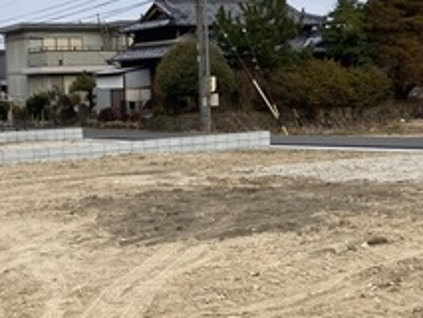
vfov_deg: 17.5
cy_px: 223
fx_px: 1027
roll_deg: +1.9
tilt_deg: -6.5
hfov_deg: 23.3
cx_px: 201
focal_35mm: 84
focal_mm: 3.99
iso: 20
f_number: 1.8
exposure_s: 1/2000
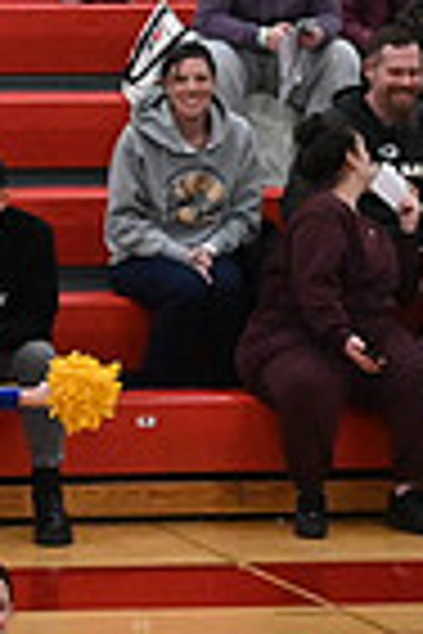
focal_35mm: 493
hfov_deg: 2.8
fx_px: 8688
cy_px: 785
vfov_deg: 4.2
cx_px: -724
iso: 6400
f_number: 4
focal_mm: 80
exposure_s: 1/400
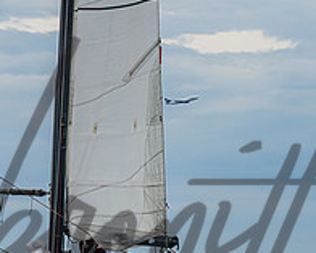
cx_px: 99
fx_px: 2218
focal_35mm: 237
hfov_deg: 8.1
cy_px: 220
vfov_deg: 6.5
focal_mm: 84
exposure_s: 1/2500
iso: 400
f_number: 8
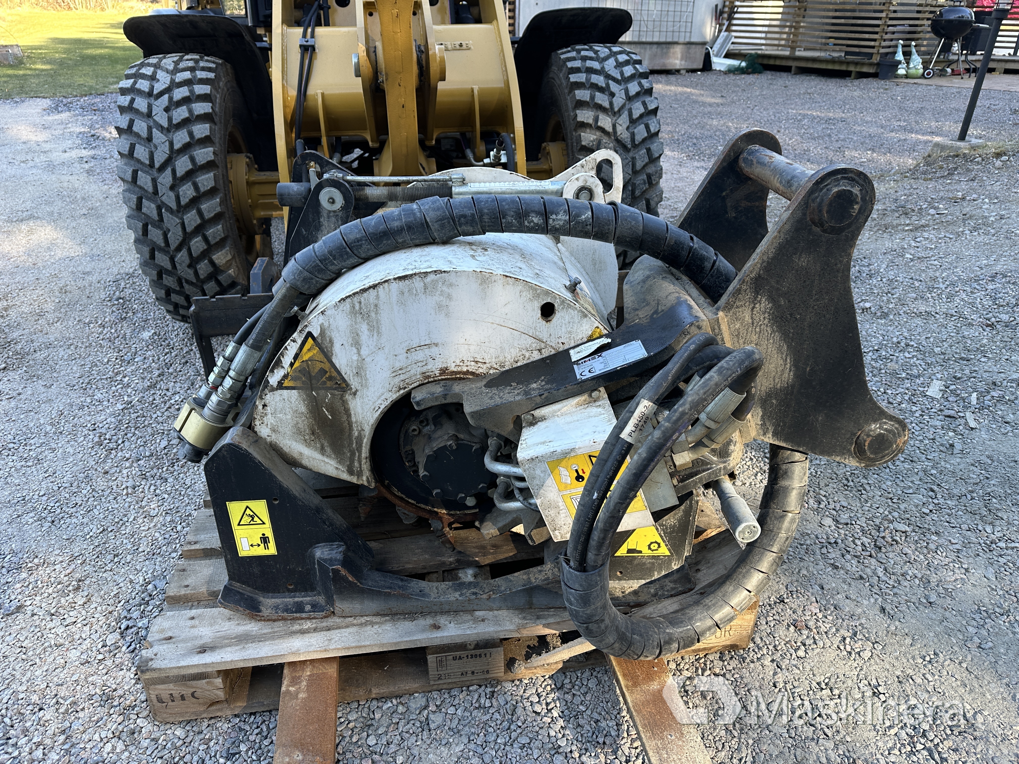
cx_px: 510
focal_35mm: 24
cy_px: 382
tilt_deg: -26.3
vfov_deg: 56.8
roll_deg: -3.4
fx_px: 706
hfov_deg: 71.6
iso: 64
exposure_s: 1/216
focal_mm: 6.86
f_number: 1.78
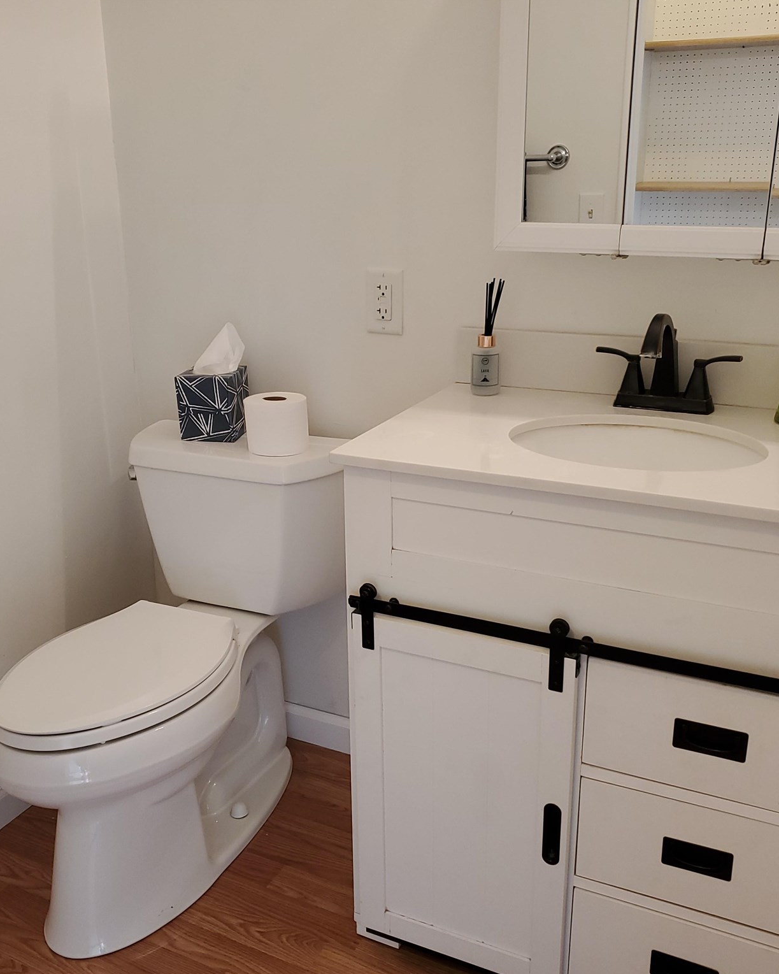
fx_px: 980
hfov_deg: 43.3
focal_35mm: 34
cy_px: 486
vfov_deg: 52.8
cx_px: 341
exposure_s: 1/60
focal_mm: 4.3
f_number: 1.5
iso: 70
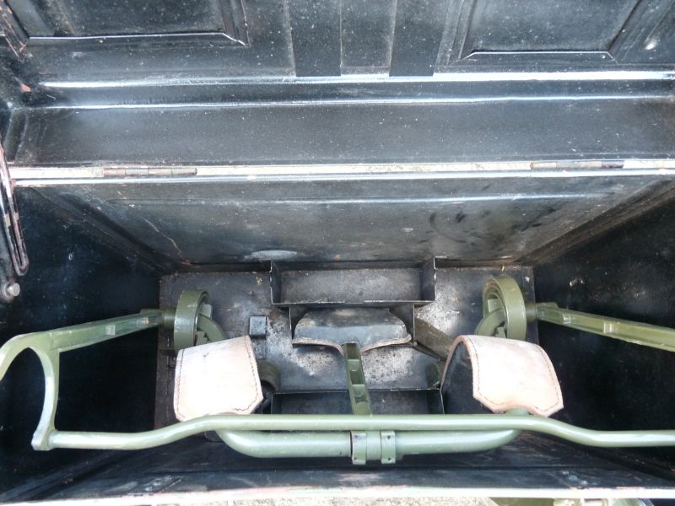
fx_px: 526
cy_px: 253
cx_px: 338
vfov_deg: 51.4
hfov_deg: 65.3
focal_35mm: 27
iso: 320
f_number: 2.8
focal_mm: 4.8
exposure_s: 1/30
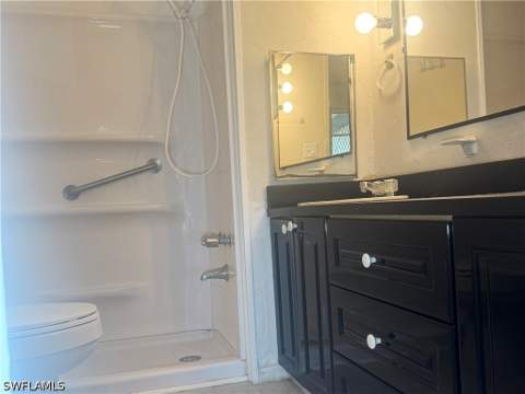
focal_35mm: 24
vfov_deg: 56.8
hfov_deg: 71.6
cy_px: 197
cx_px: 262
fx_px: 364
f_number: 1.78
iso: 125
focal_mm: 6.76
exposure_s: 1/100
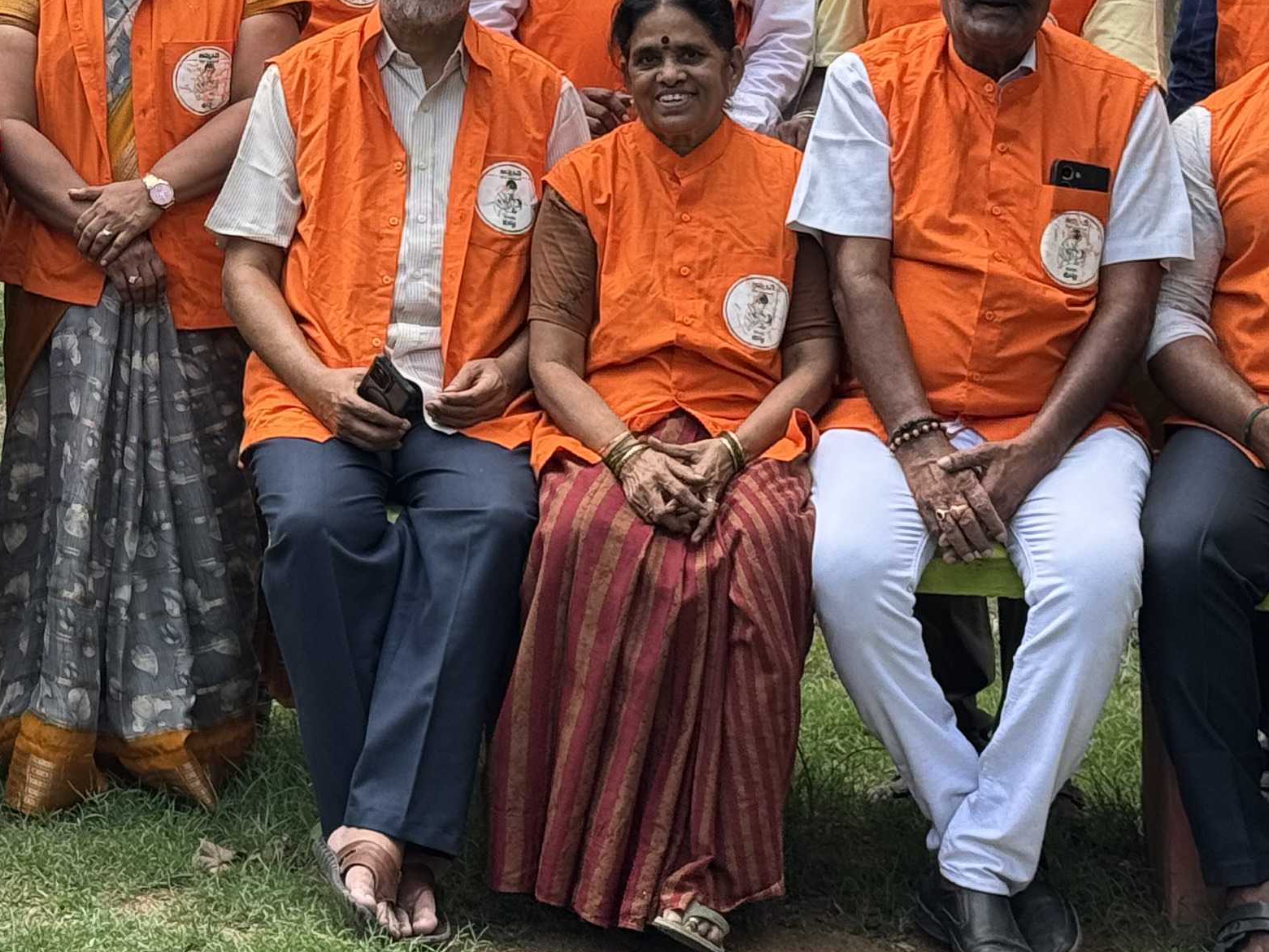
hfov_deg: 15.7
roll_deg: -0.9
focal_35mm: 124
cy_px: 69
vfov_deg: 11.9
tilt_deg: -3.1
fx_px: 4546
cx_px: 109
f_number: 1.78
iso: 64
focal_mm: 6.76
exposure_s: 1/900
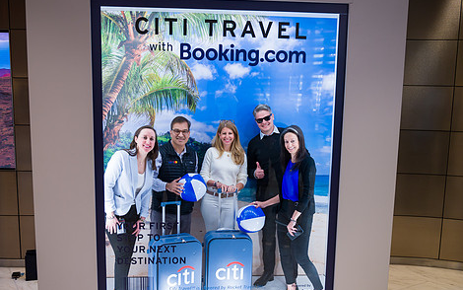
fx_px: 492
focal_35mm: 39
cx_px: 223
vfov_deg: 32.7
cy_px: 170
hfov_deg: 50.4
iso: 400
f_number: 3.2
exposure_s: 1/200
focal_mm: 31
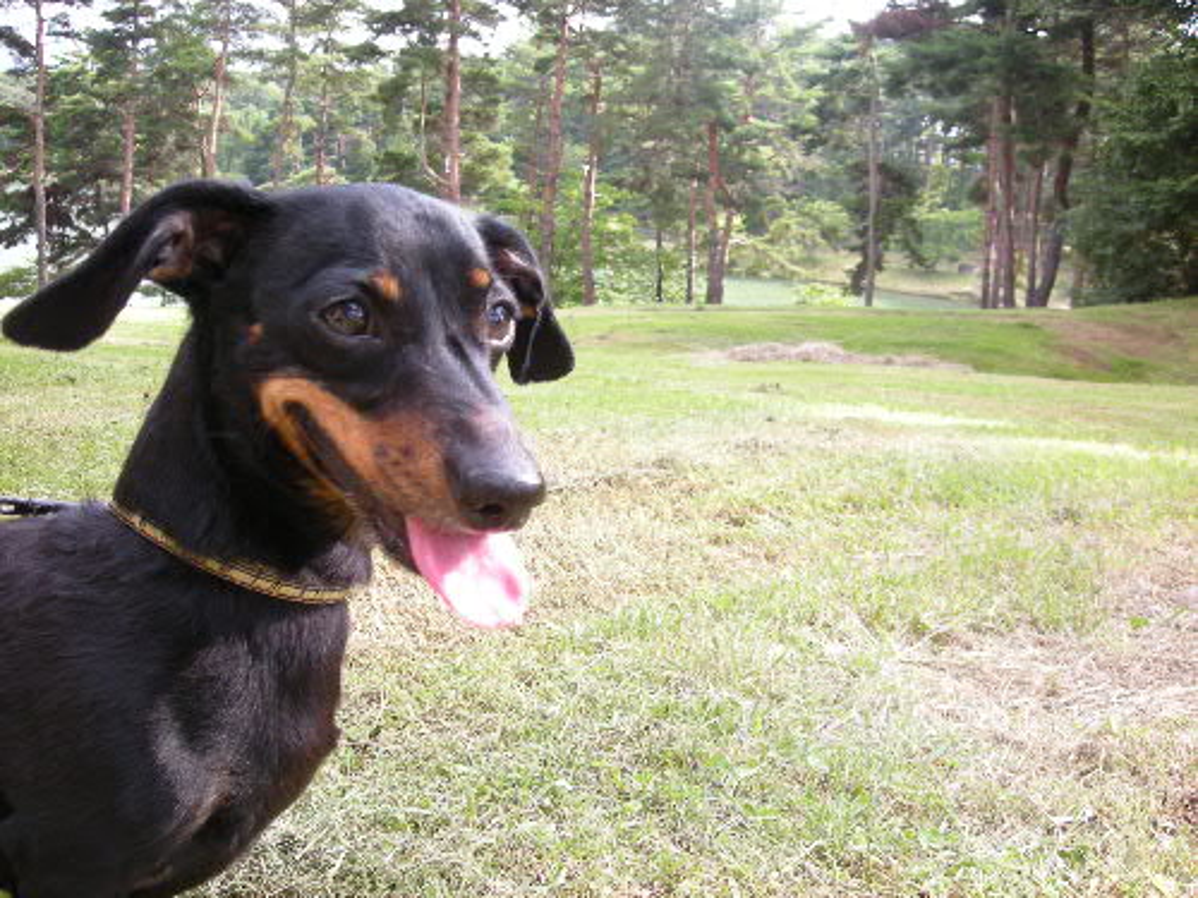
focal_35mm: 35
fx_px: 1211
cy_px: 449
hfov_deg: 52.6
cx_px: 599
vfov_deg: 40.7
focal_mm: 5.7
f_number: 2.8
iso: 64
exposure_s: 1/114
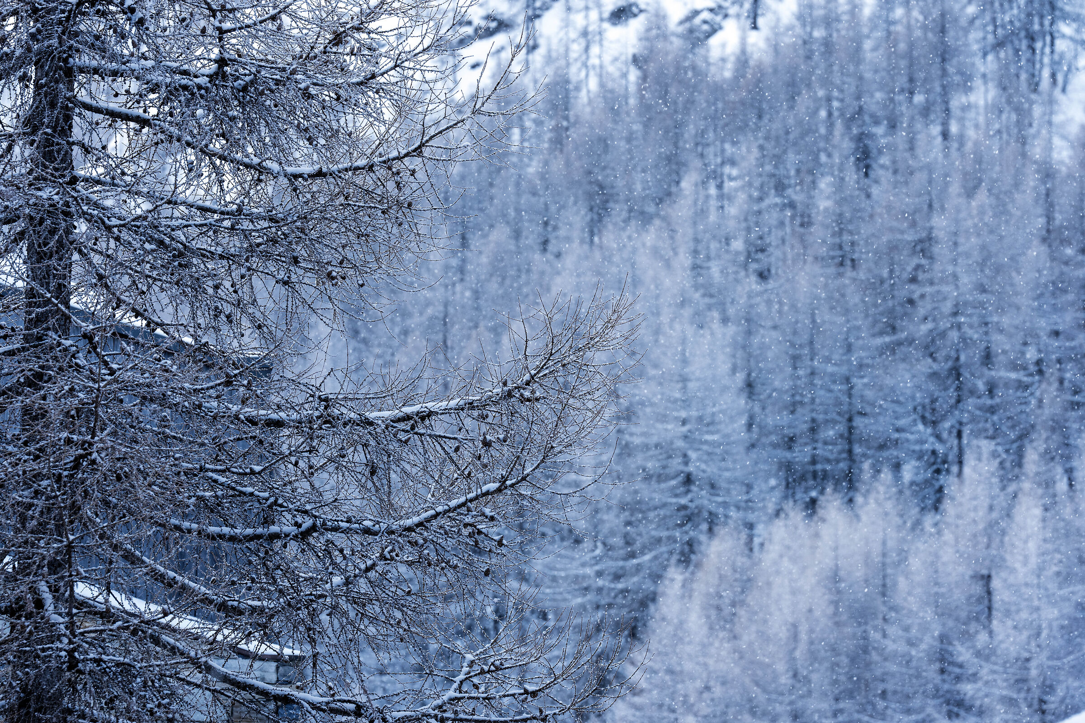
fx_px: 5153
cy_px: 362
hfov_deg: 12.0
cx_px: 542
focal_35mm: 171
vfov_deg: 8.0
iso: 640
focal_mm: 171
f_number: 7.1
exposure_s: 1/200
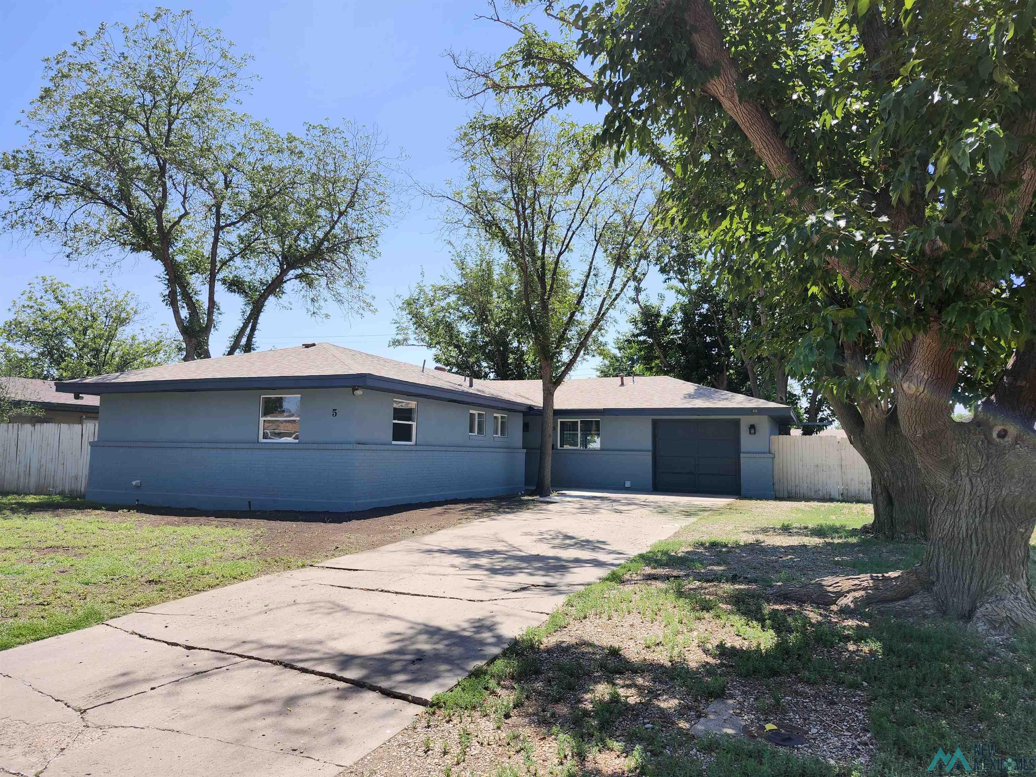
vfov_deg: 58.9
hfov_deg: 73.9
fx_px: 688
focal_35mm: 23
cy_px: 388
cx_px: 518
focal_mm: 5.54
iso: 25
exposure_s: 1/1055
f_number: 1.8
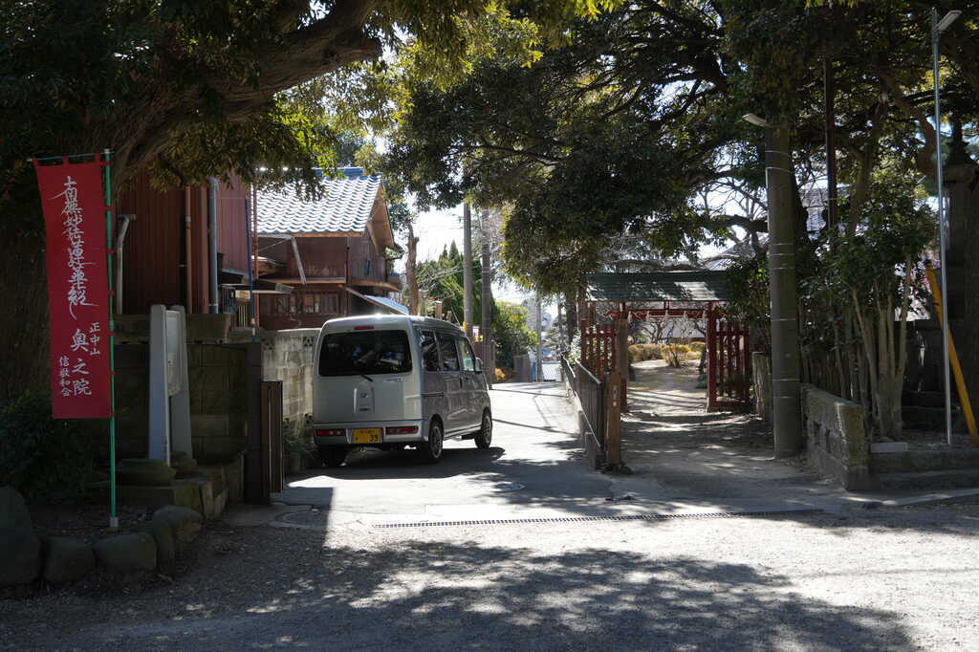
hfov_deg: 47.9
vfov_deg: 33.0
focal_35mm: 40
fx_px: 1101
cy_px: 326
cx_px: 490
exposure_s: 1/100
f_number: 5.6
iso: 100
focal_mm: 27
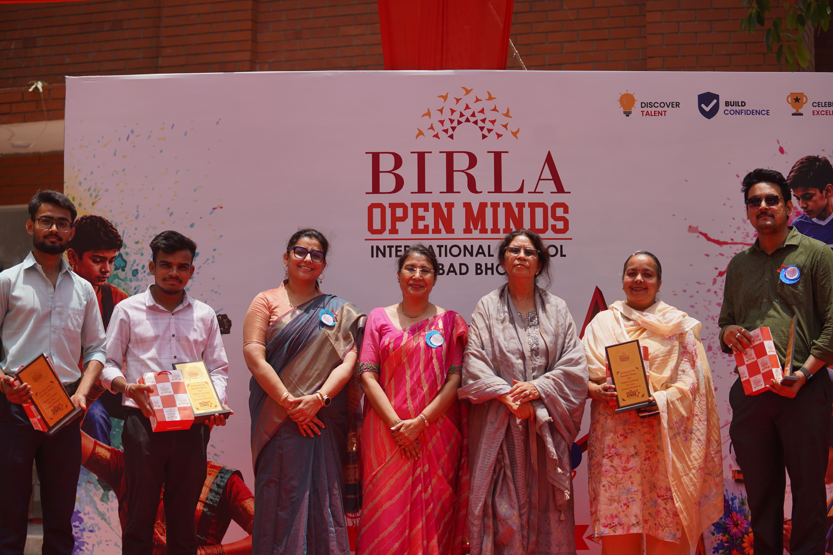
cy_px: 278
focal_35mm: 70
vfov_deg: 19.5
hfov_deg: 28.8
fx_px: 1620
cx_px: 416
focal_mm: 70
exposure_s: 1/2000
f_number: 2.8
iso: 100
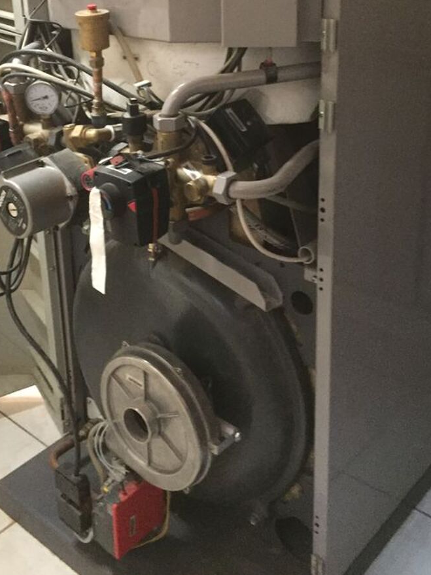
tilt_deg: -15.7
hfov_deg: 32.7
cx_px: 162
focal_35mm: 44
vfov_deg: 41.6
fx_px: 731
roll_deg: +3.6
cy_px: 141
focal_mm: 4.15
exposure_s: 1/17
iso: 400
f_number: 2.2
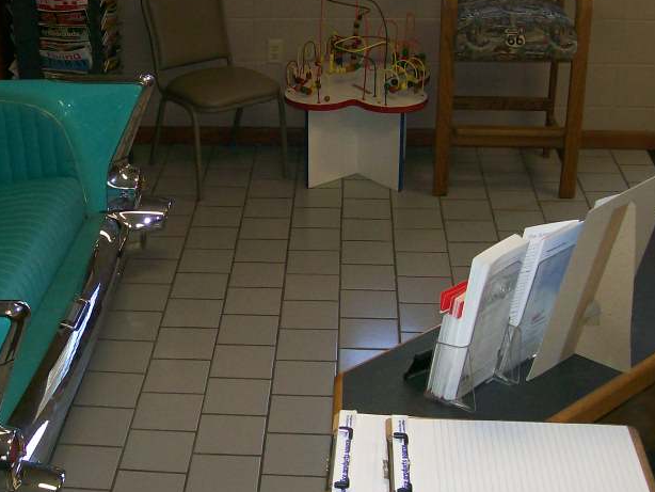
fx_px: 1136
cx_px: 150
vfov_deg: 24.4
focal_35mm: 60
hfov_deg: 31.5
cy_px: 257
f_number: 2.7
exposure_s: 1/64
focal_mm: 6
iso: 140
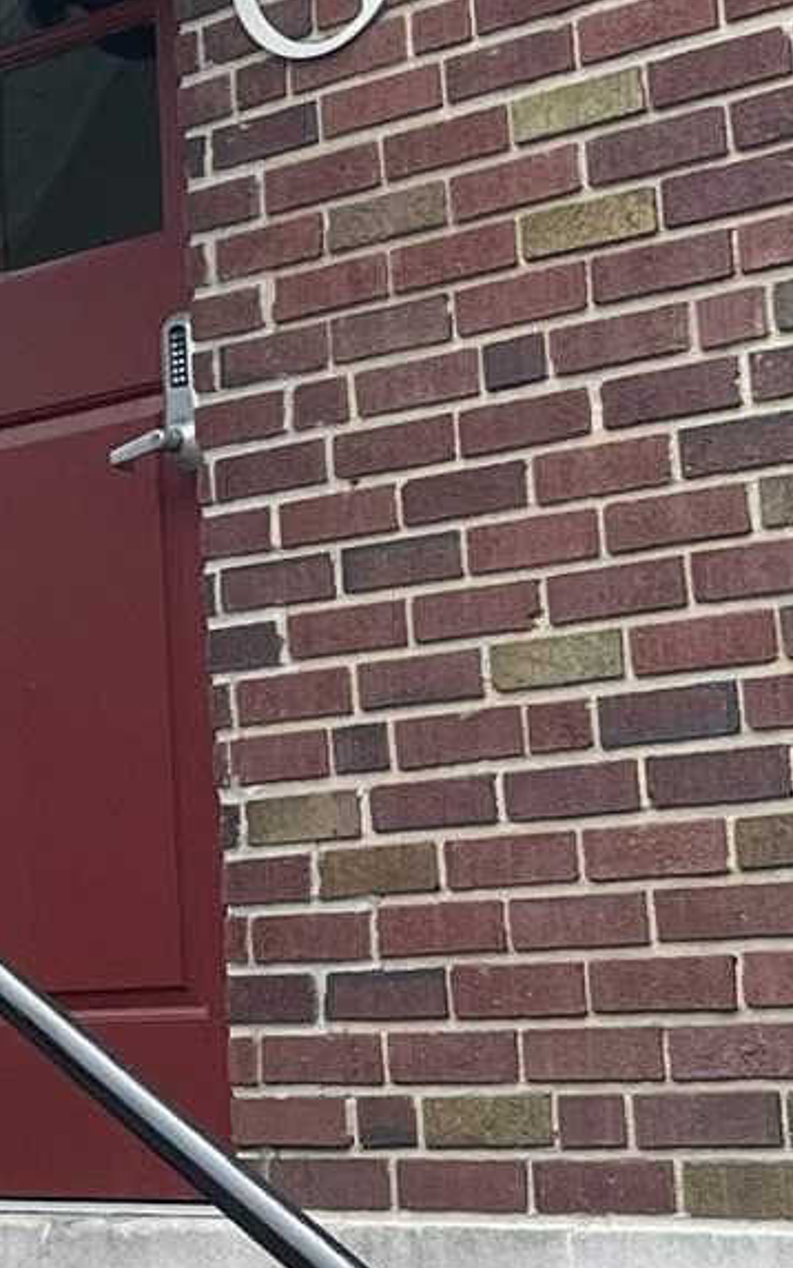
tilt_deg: +16.2
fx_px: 3834
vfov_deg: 18.3
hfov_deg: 11.2
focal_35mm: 111
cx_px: -478
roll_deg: +0.0
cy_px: 35
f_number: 1.6
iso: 32
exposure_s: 1/1490
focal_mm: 4.2
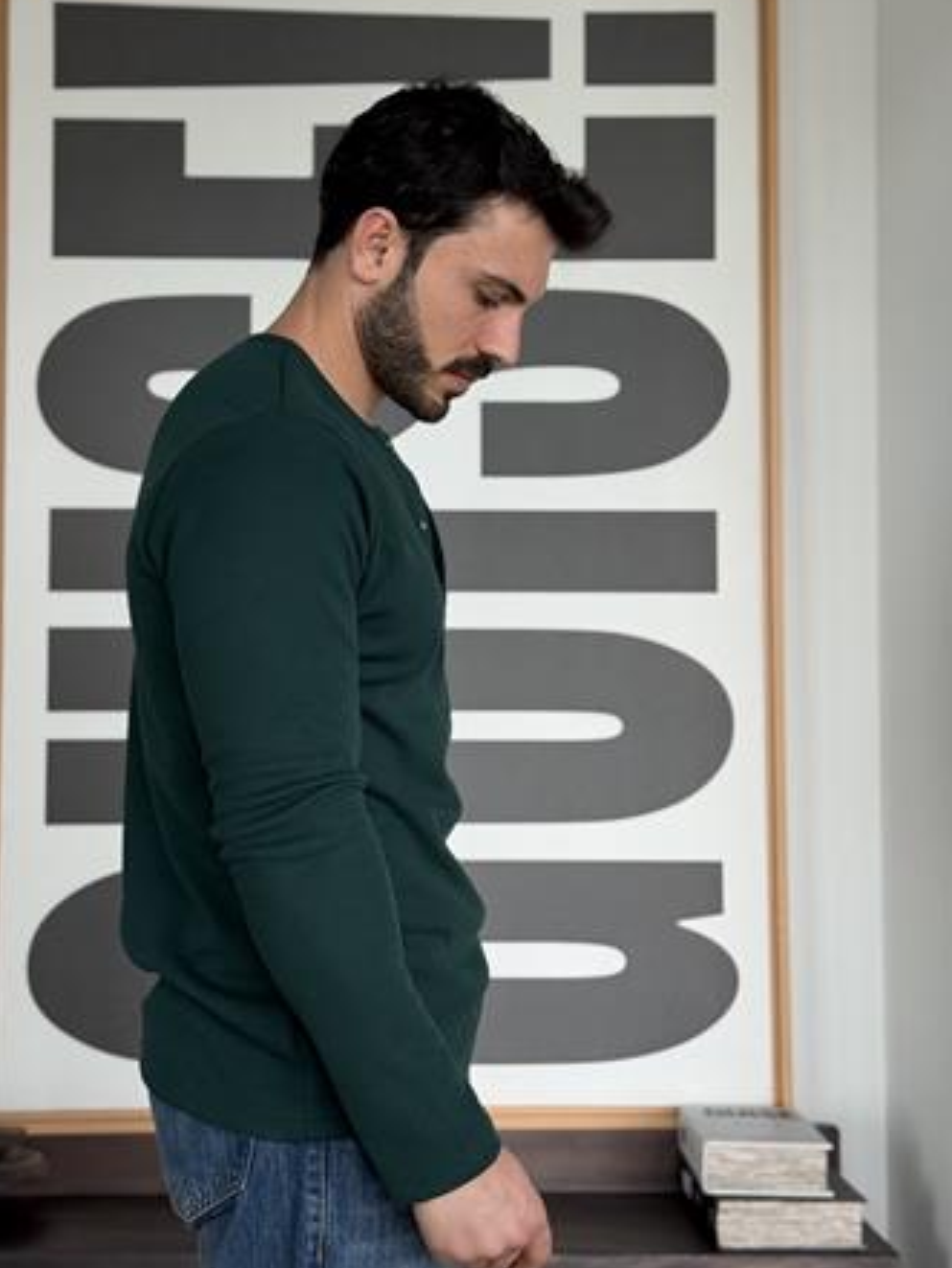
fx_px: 2126
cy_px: 539
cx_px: 385
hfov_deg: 25.2
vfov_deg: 33.2
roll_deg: -0.4
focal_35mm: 58
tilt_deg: +4.0
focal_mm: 6.76
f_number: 1.78
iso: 100
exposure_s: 1/171
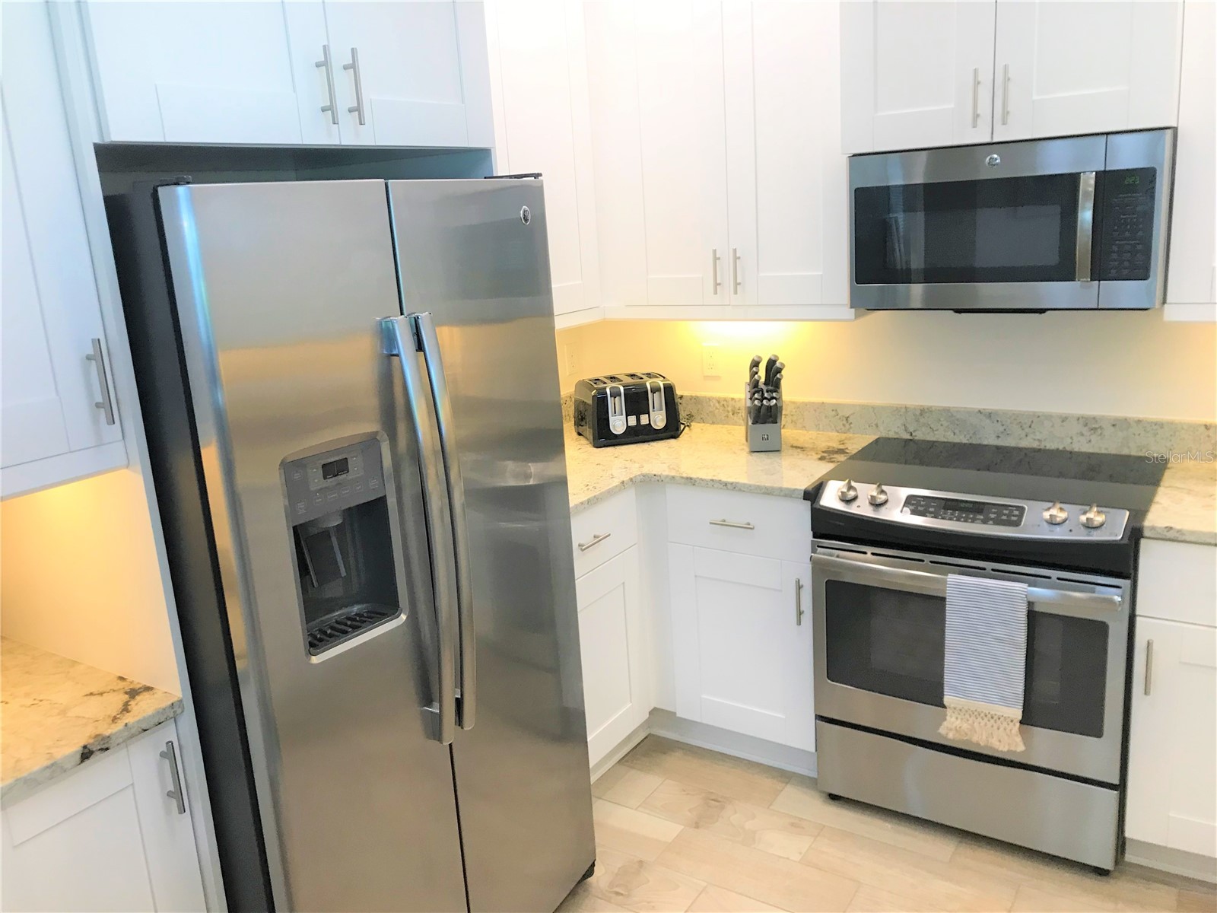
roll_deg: +3.2
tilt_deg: -15.5
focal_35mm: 28
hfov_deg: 63.4
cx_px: 608
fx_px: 984
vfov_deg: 49.7
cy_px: 456
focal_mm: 3.99
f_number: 1.8
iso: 25
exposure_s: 1/30
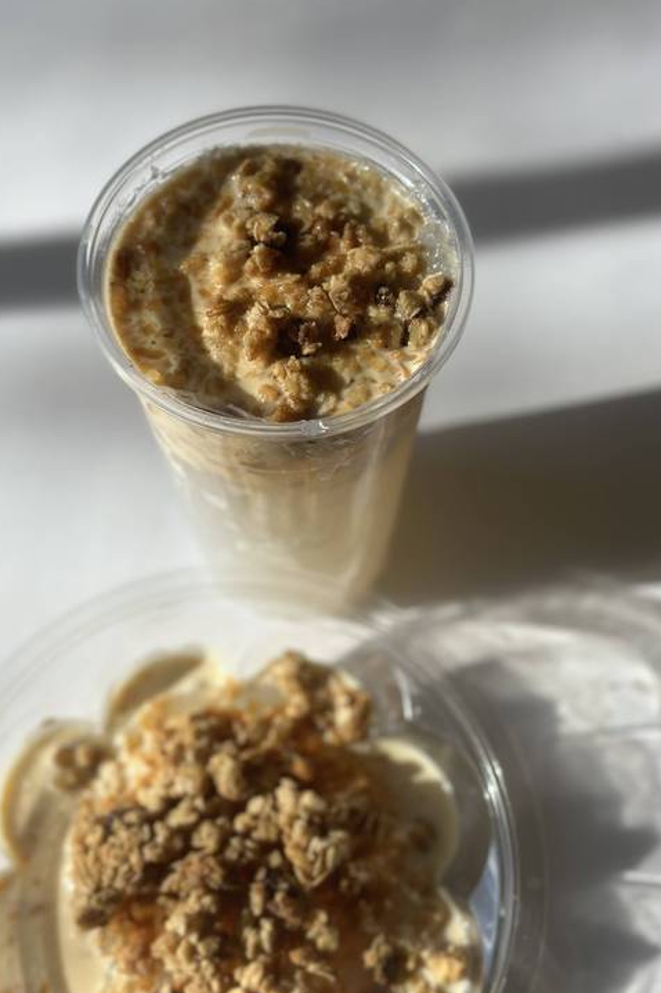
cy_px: 501
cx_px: 326
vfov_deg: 38.9
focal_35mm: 51
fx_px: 1406
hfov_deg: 26.5
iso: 80
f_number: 1.78
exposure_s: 1/2532
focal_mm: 6.86
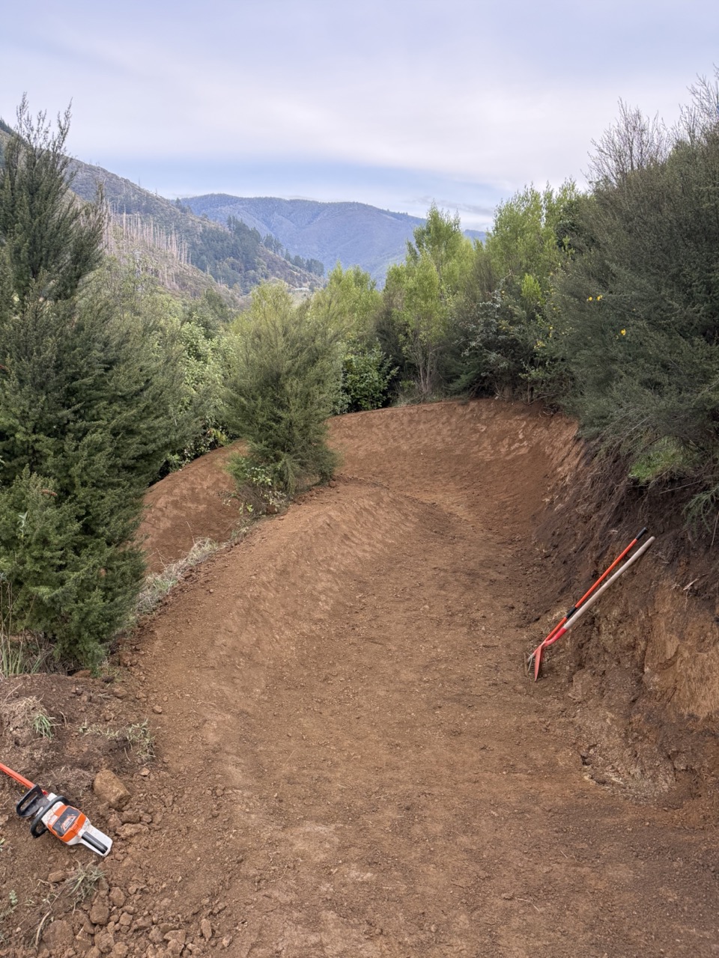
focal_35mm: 24
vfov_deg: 71.6
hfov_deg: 56.8
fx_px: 665
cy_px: 479
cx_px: 360
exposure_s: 1/476
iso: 100
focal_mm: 6.76
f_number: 1.78
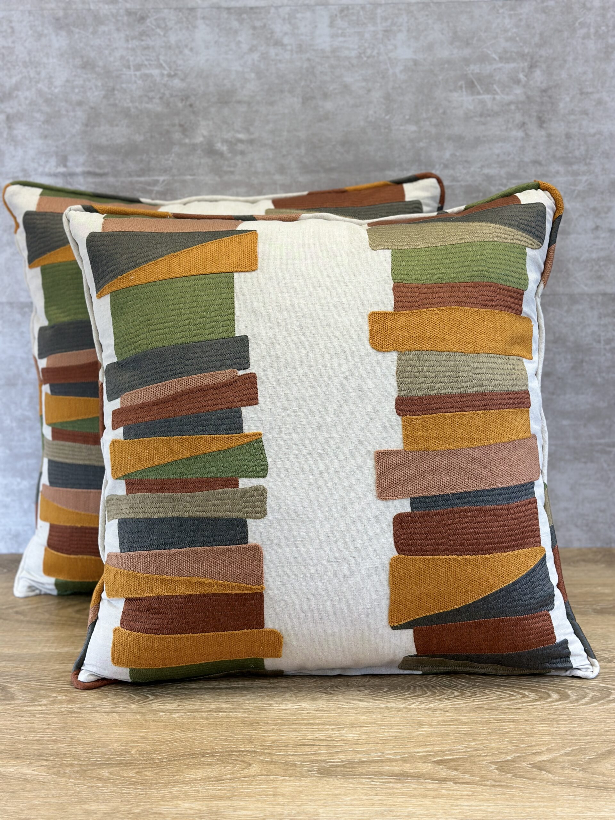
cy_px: 410
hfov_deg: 30.3
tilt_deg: -13.2
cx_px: 308
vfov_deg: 39.7
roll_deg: +1.0
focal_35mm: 48
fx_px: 1137
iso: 64
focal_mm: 6.86
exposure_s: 1/124
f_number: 1.78
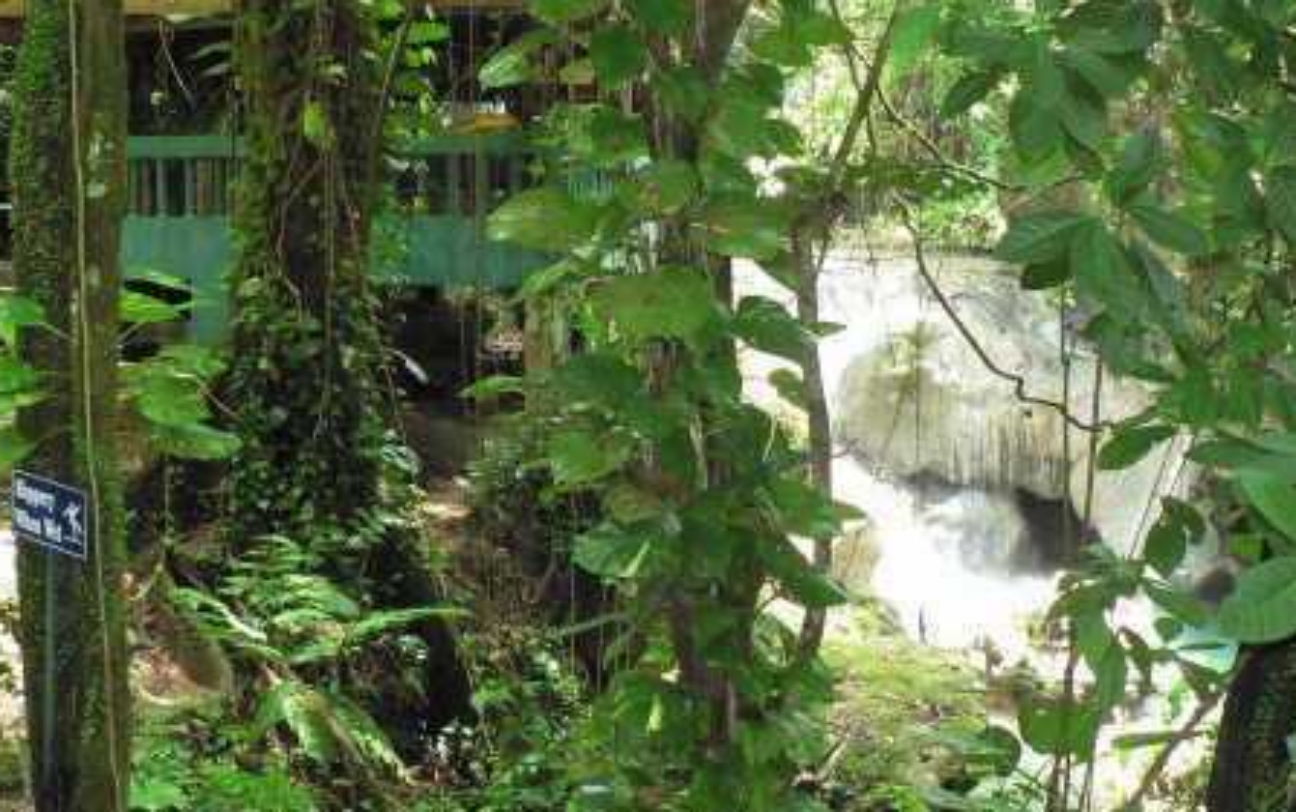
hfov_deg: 42.6
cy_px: 381
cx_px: 648
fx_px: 1661
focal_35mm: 47
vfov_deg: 27.5
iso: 400
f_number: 2.8
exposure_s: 1/60
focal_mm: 6
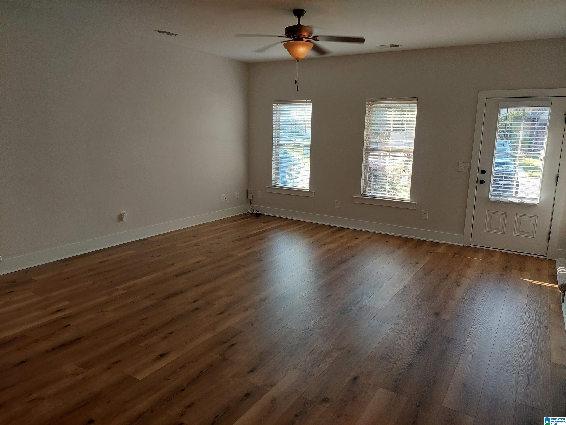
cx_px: 283
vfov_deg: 56.8
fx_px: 392
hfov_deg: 71.6
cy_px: 212
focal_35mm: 24
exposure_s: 1/60
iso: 40
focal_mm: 5.23
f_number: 1.8
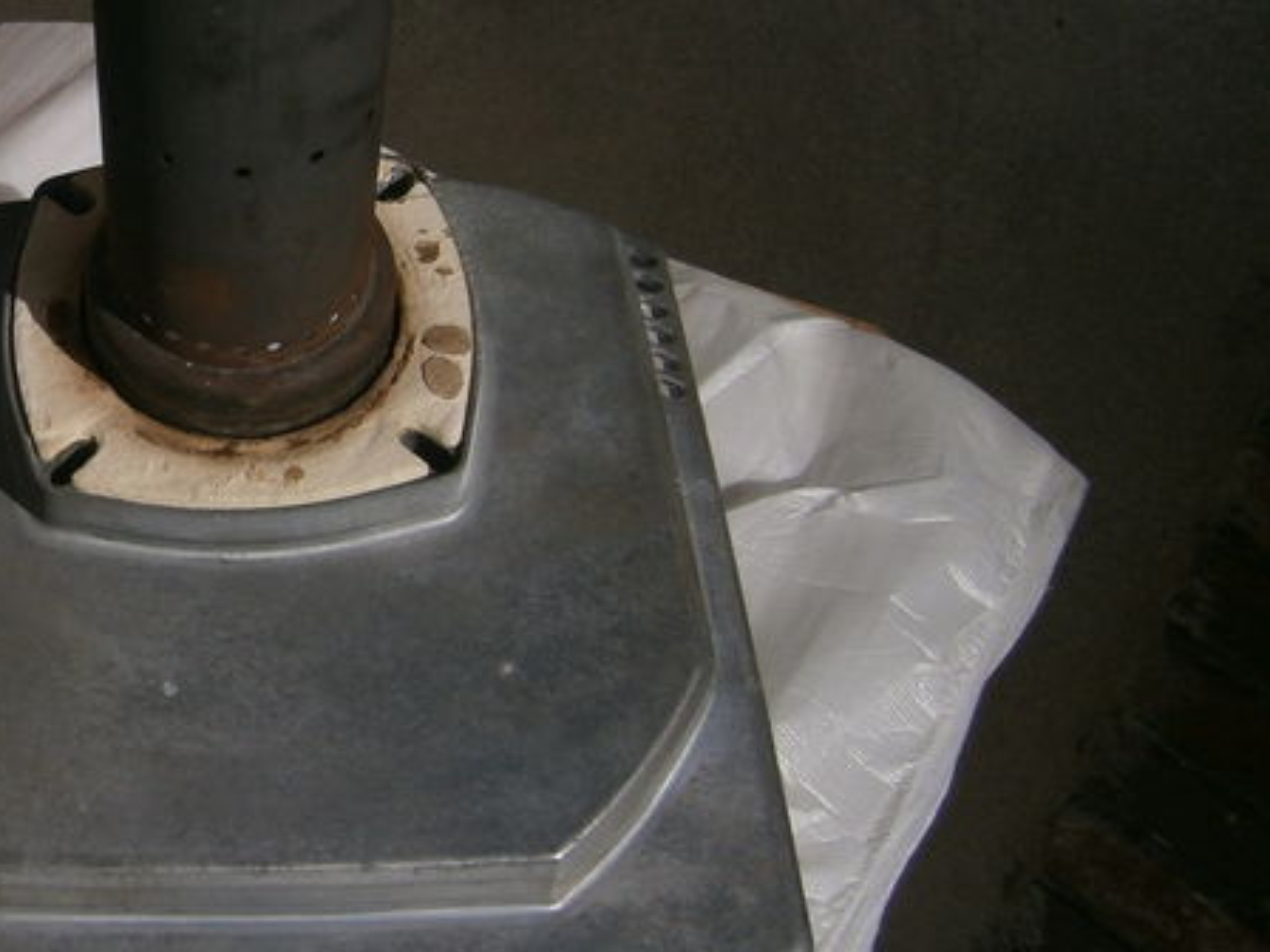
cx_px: -142
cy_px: 360
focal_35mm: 58
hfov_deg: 29.8
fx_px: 2128
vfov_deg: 25.2
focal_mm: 4.7
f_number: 8
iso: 80
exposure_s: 1/400
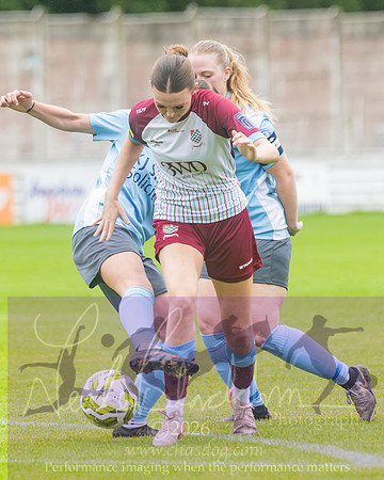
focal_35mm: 520
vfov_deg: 3.7
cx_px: 54
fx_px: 7391
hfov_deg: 3.0
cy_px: 210
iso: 800
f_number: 2.8
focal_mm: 210
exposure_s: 1/1600
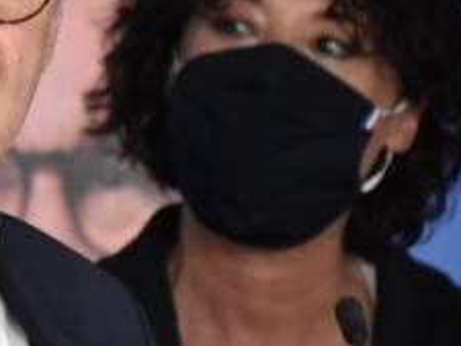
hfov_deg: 2.0
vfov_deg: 1.5
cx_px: -49
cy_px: 80
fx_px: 13338
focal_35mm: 1001
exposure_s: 1/400
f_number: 6.3
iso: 5000
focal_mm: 260
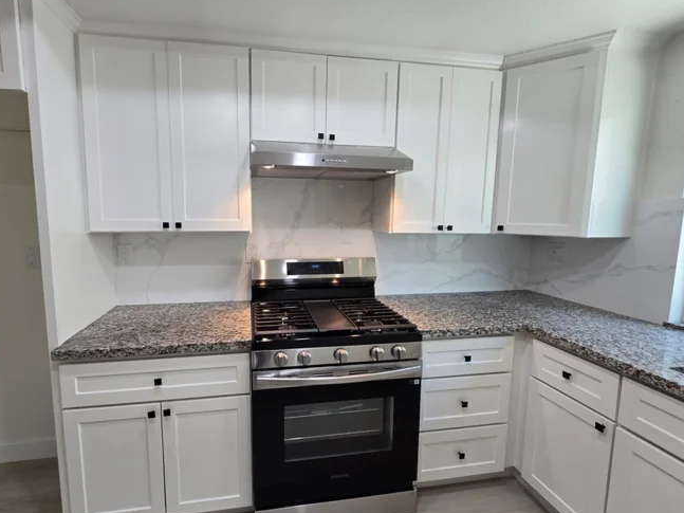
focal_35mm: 15
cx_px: 301
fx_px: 296
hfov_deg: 97.7
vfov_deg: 81.7
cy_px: 256
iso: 64
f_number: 2.2
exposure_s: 1/60
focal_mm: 2.2
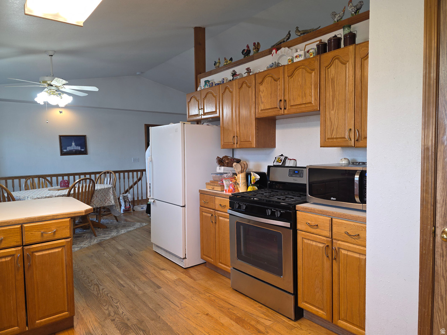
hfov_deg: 73.9
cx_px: 224
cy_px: 168
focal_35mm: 23
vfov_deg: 58.9
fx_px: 297
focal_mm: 6.3
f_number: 1.7
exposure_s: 1/60
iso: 100
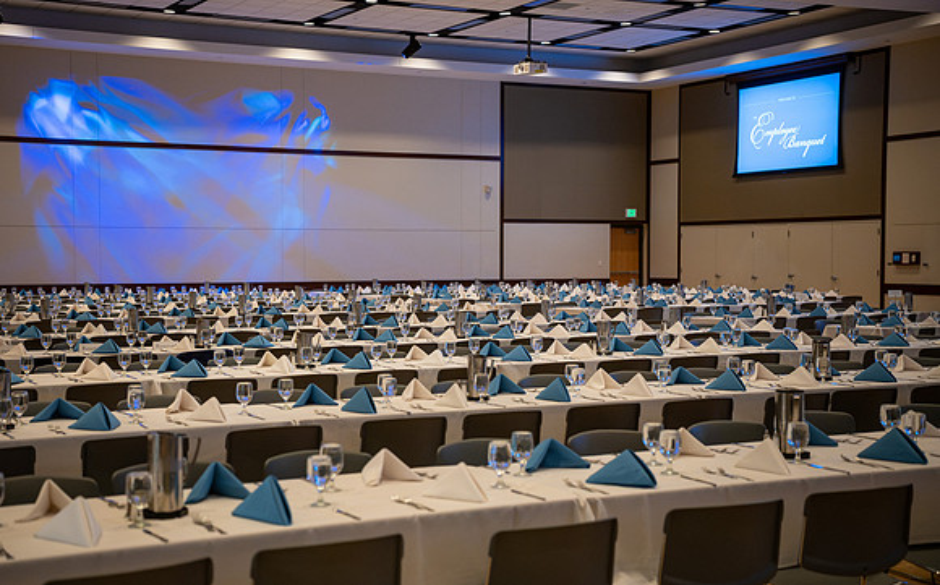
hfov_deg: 38.4
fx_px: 1349
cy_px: 317
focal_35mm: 53
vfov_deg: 24.5
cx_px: 412
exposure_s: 1/200
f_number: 2.8
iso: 2000
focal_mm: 46
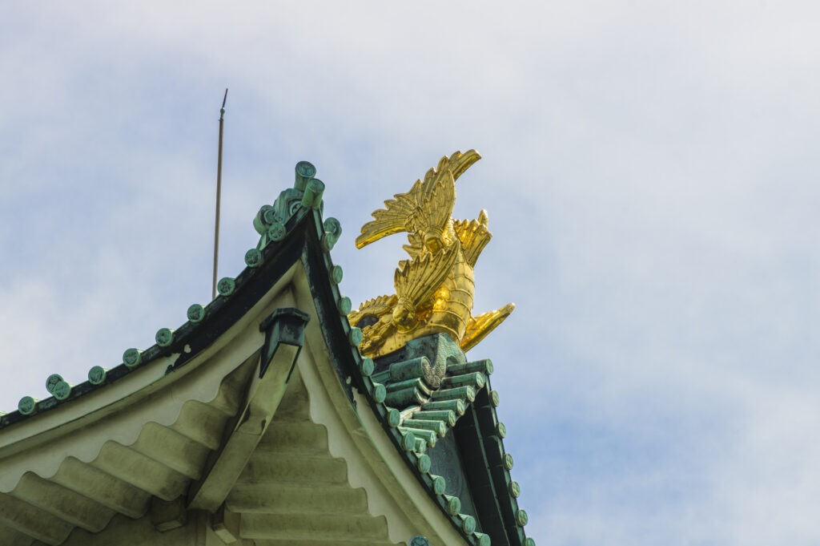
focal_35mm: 375
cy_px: 273
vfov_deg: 3.7
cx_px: 410
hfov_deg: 5.5
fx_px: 8535
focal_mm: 250
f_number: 13
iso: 100
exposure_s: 1/200
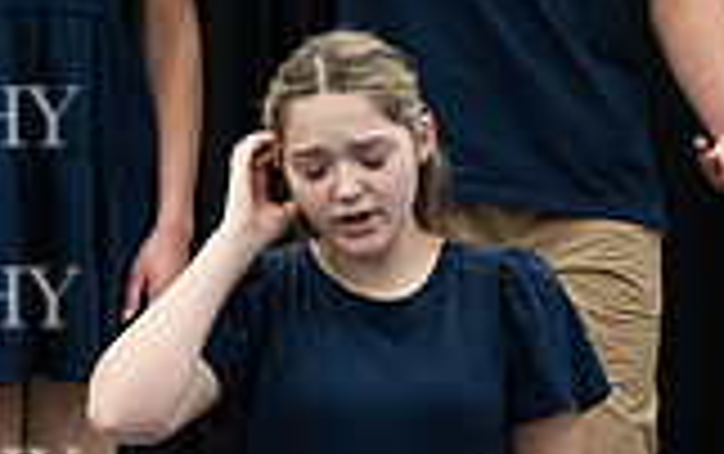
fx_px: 8533
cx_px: -571
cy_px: 207
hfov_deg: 4.8
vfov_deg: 3.0
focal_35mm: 432
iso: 6400
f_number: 6.3
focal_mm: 118
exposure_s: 1/100
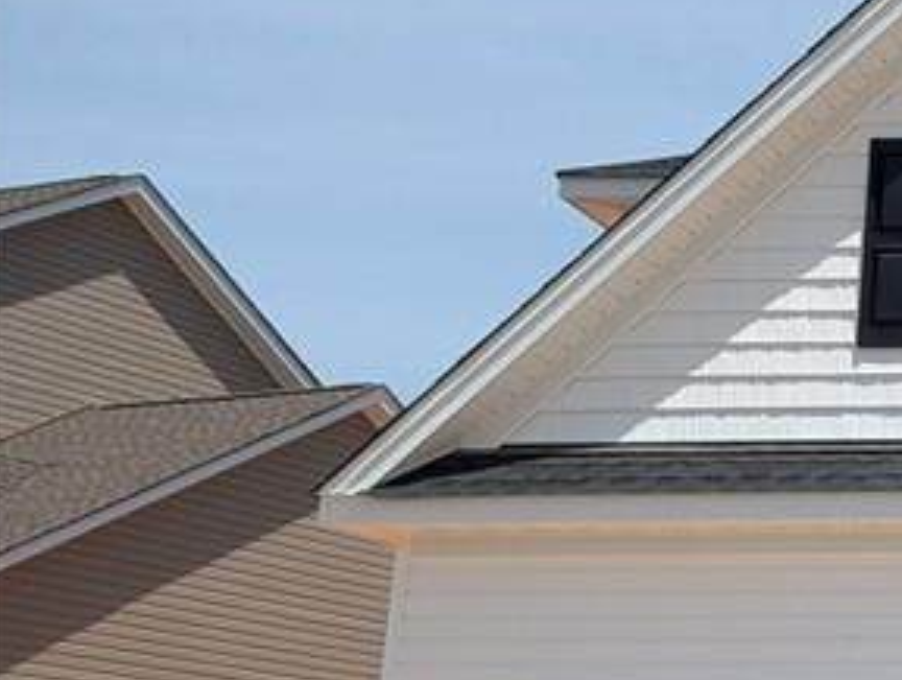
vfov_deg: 17.4
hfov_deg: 18.4
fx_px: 2219
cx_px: 1583
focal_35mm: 85
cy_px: 461
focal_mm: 6.9
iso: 21
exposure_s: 1/1577
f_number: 1.68
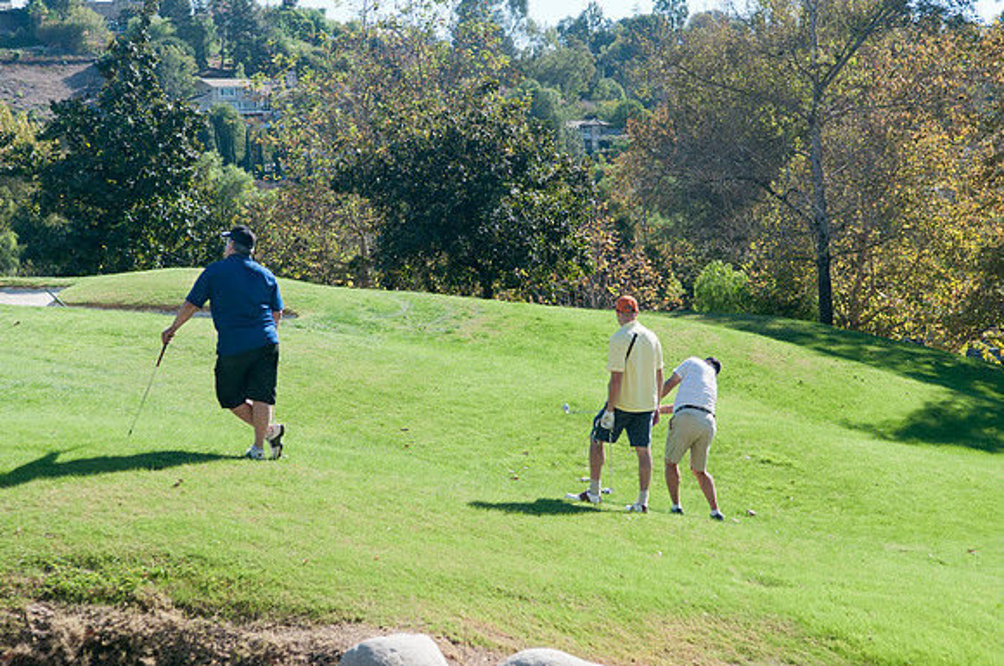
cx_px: 502
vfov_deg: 16.5
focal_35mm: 82
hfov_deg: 24.6
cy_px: 333
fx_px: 2298
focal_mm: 55
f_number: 5
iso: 400
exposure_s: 1/400
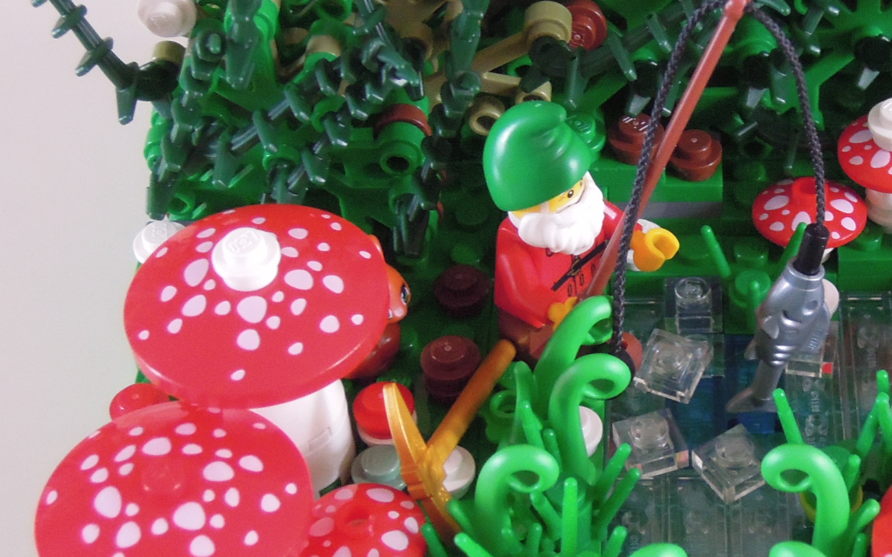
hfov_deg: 22.9
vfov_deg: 14.5
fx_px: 2188
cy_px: 200
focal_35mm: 90
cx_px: 613
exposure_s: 1/8
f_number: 2.8
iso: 800
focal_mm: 8.1
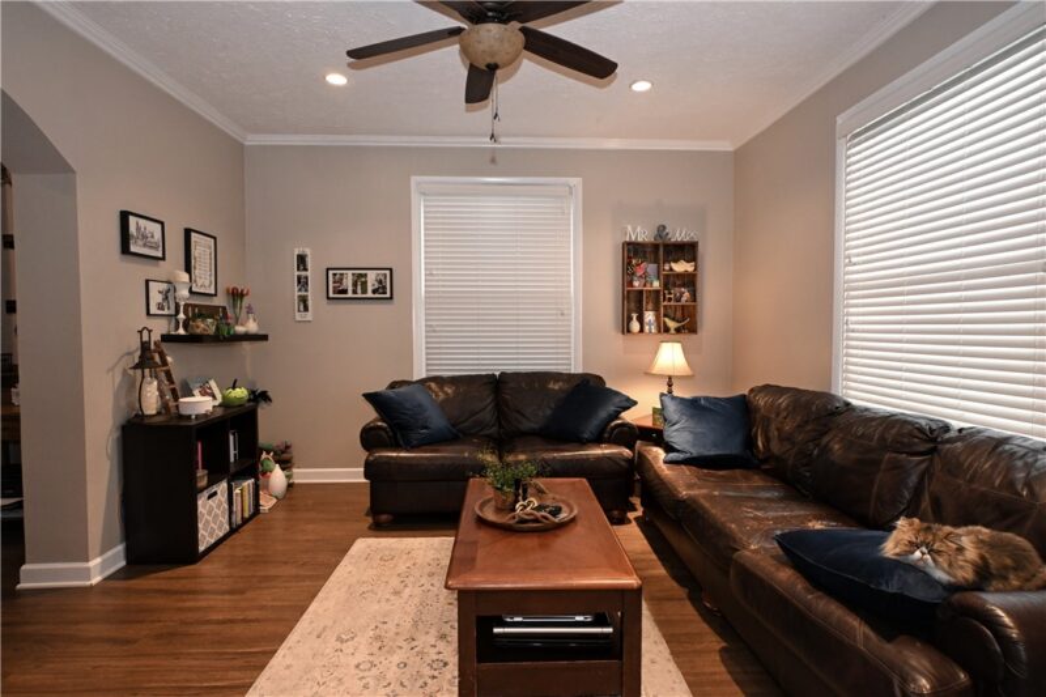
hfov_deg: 87.7
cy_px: 348
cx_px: 523
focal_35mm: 19
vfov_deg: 65.2
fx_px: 545
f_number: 6.3
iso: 1100
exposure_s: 1/30
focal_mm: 12.5
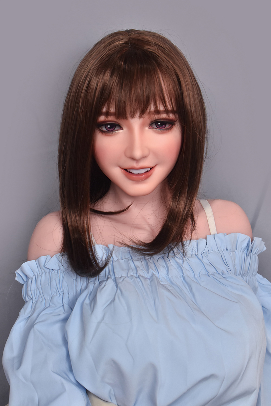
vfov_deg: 26.0
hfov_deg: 17.5
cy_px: 203
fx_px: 881
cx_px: 136
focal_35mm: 78
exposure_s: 1/80
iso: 1000
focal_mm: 52
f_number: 6.3
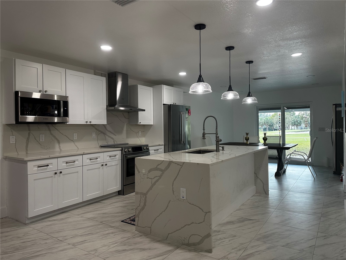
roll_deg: +0.7
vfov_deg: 56.8
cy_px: 130
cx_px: 173
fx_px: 240
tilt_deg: -0.4
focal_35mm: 24
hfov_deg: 71.6
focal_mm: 6.86
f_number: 1.78
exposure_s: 1/120
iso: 100
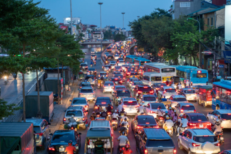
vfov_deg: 20.0
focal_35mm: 68
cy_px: 77
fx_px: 436
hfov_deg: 29.7
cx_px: 116
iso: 200
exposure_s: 1/20
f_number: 2.8
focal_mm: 68
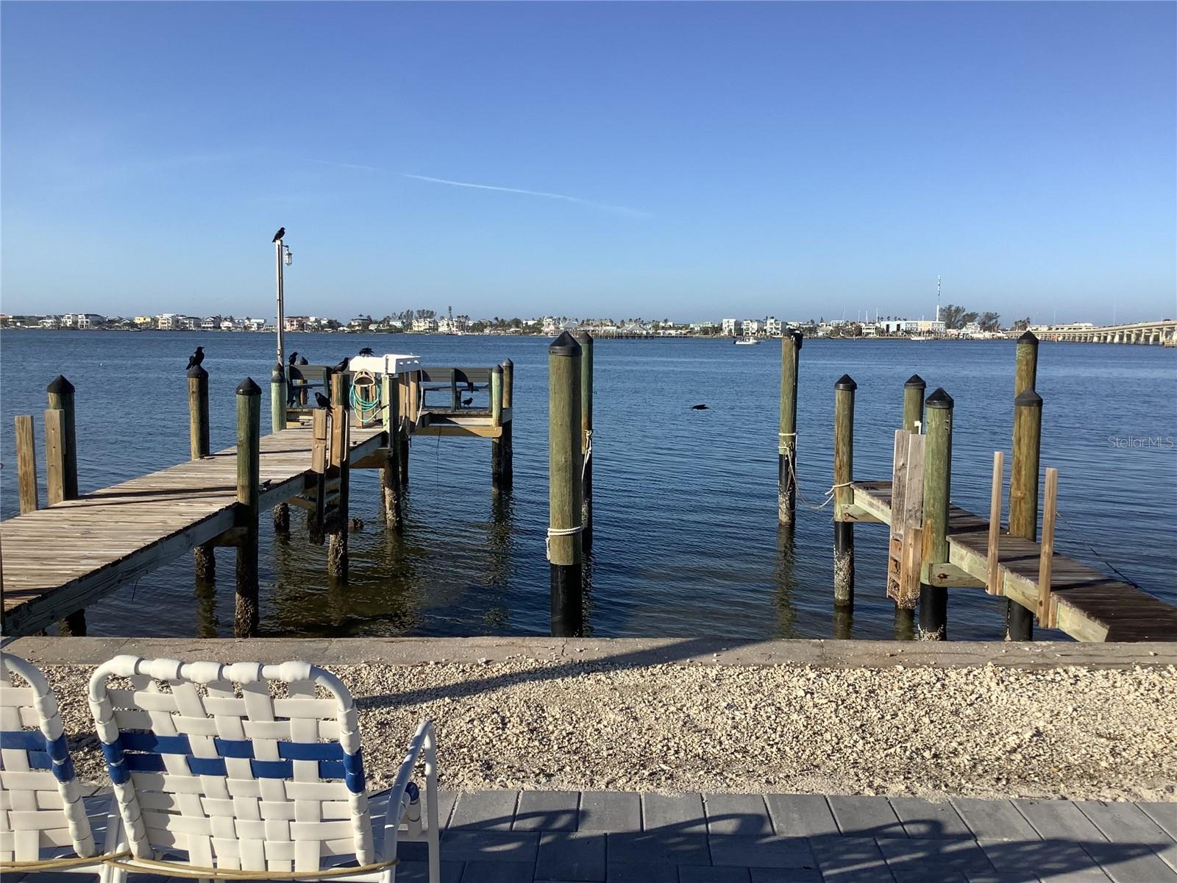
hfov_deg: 58.4
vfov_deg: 45.4
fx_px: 1054
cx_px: 588
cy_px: 442
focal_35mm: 31
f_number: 2.4
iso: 25
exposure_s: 1/1597
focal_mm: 3.3
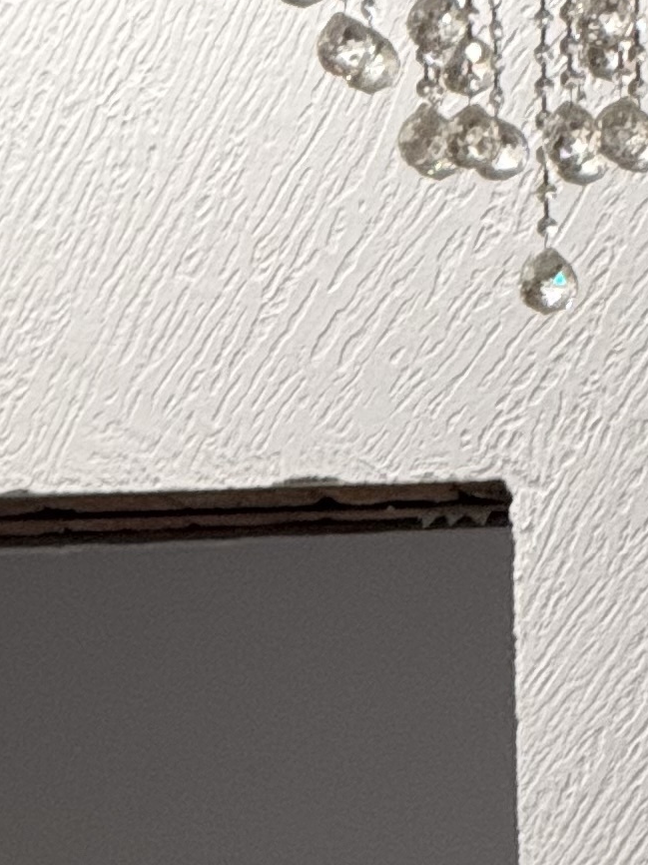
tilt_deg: -1.4
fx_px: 13959
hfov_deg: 2.7
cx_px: -161
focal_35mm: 559
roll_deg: +0.9
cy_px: 1960
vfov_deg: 3.5
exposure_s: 1/100
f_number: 2.8
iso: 320
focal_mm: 15.66
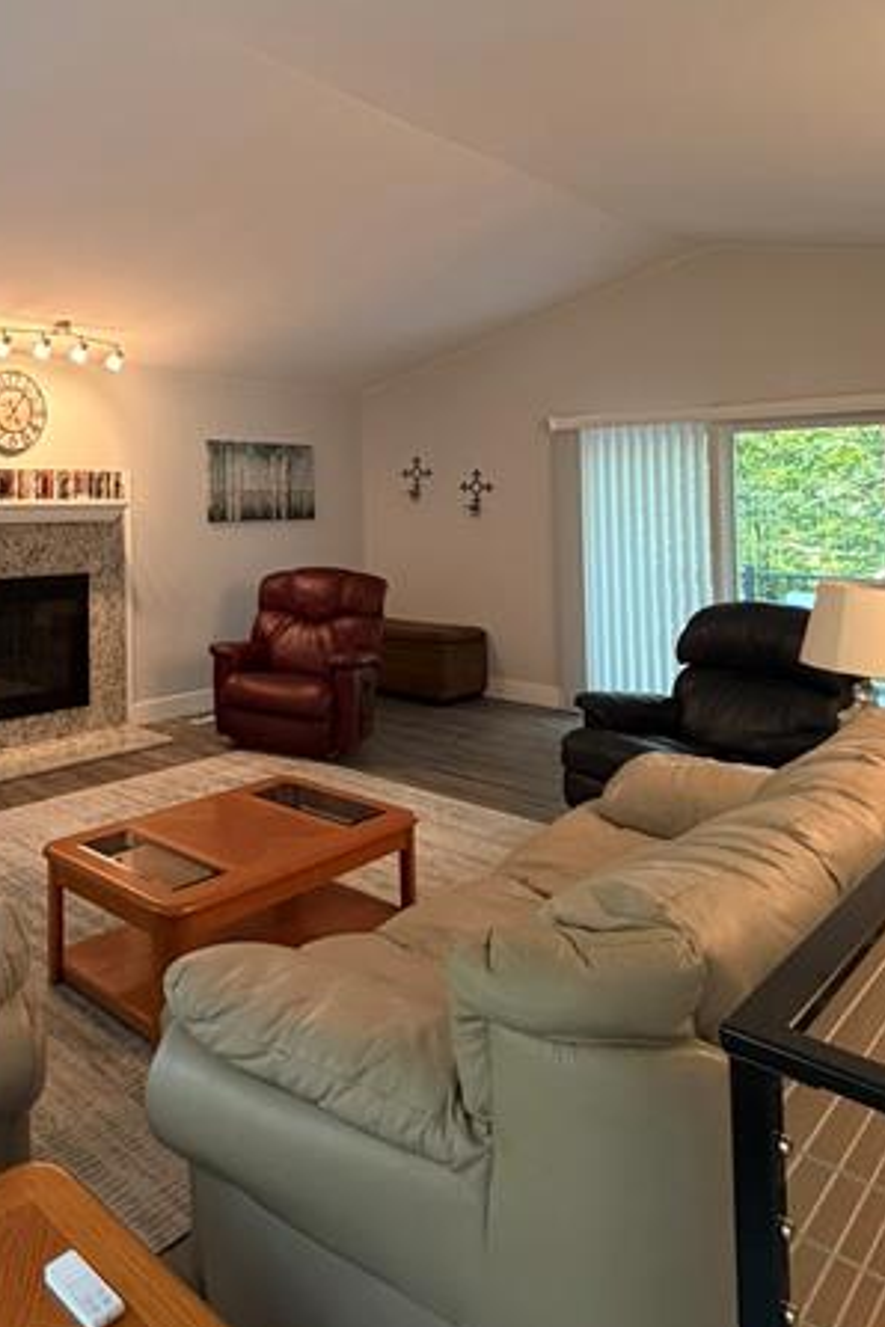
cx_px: 101
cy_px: 469
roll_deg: +0.3
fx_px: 922
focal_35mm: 25
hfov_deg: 46.6
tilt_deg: +3.7
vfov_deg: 69.9
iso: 400
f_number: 2.2
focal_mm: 2.22
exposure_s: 1/60
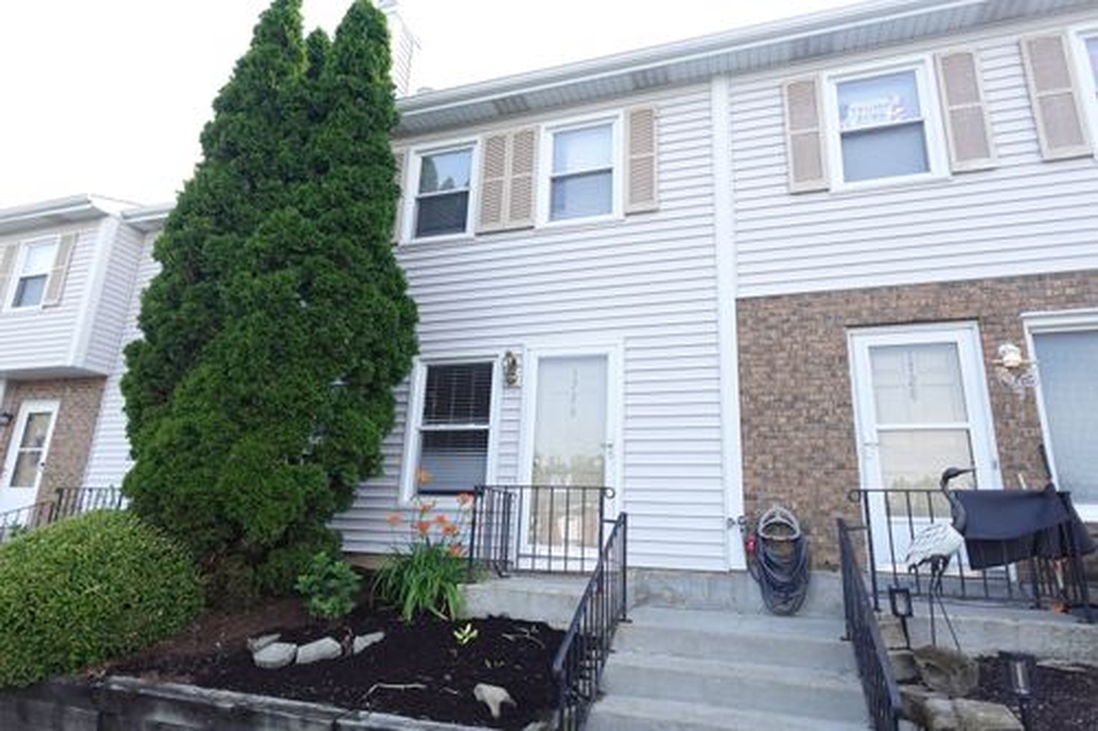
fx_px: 610
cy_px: 366
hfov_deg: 84.0
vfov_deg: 61.9
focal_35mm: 20
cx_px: 549
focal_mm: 7.6
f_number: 2
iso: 125
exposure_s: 1/400
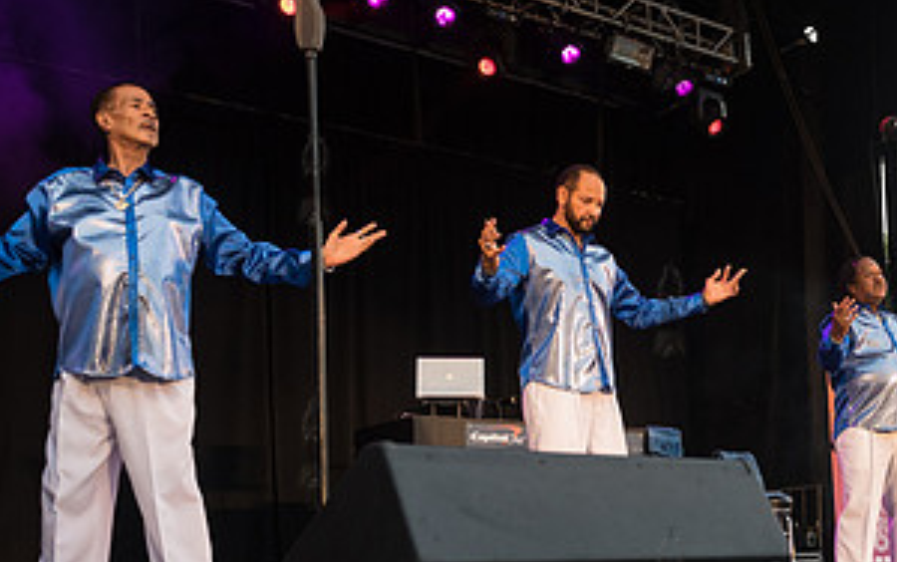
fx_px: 1272
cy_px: 412
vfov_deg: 24.7
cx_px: 753
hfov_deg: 37.1
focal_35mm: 52
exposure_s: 1/400
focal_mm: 24
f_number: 3.5
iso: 1250
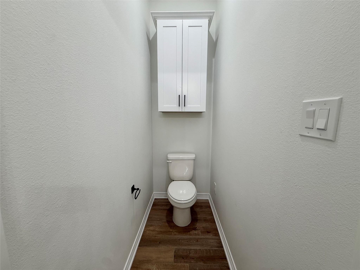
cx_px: 180
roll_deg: -0.7
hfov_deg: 102.1
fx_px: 146
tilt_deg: -7.1
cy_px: 135
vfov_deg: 85.7
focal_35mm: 14
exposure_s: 1/120
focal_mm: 2.22
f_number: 2.2
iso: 160
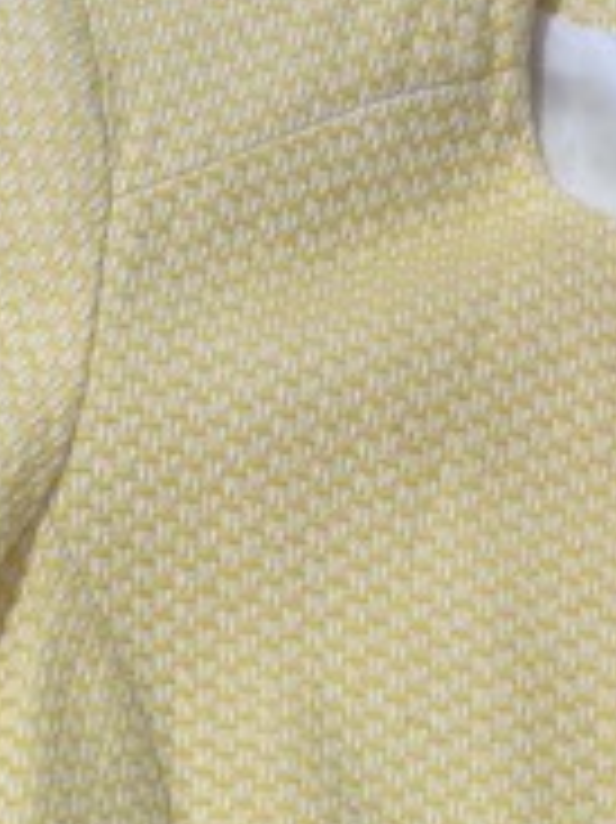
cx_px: 616
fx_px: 3373
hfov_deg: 10.3
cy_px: 1657
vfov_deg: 12.3
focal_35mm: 142
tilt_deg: -74.8
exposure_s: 1/50
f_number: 1.6
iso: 100
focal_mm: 5.96
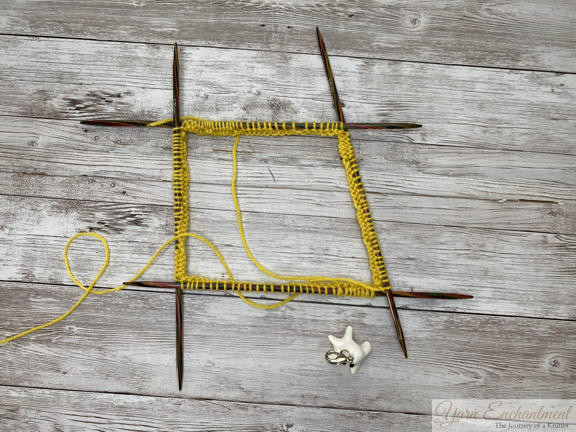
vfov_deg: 53.1
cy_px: 216
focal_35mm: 26
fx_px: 433
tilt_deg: -85.3
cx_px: 288
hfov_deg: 67.3
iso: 64
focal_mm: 4.25
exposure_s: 1/121
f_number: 1.8
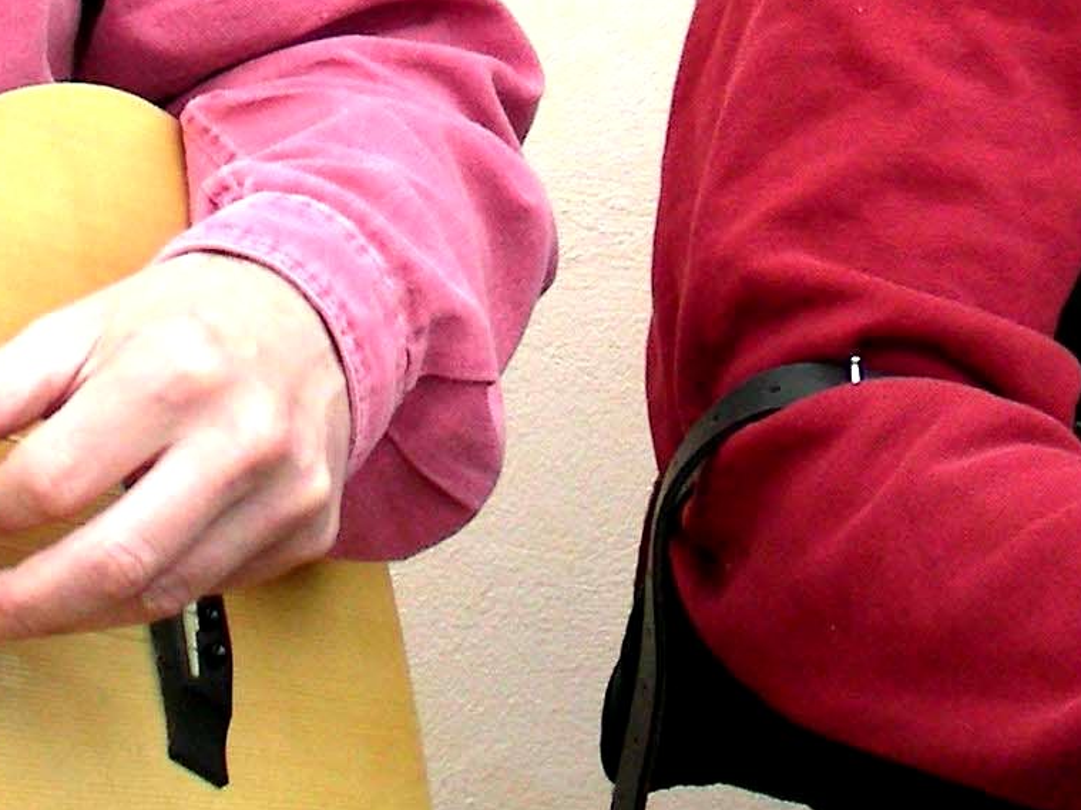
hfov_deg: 14.0
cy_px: -347
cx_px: 667
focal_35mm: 141
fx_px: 4402
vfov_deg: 10.2
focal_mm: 6.3
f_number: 3.5
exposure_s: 1/125
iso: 50
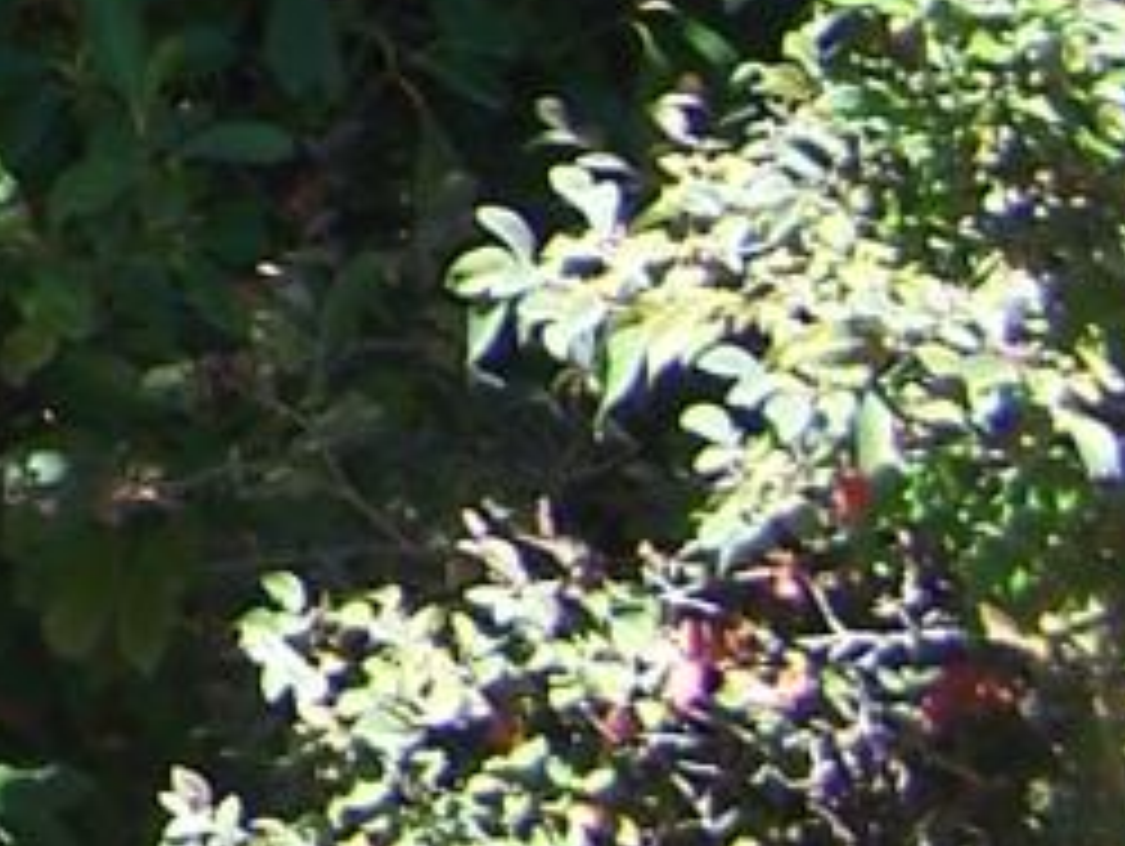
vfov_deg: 6.3
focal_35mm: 228
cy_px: -1069
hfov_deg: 7.7
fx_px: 7417
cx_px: -2128
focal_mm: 6.3
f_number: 2.8
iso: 80
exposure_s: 1/250
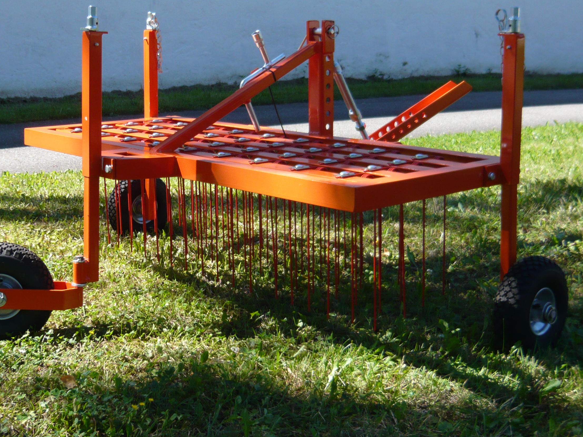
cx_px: 282
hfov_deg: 36.2
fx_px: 893
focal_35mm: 53
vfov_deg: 27.5
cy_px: 203
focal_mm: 5.8
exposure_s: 1/500
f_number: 3.1
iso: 100
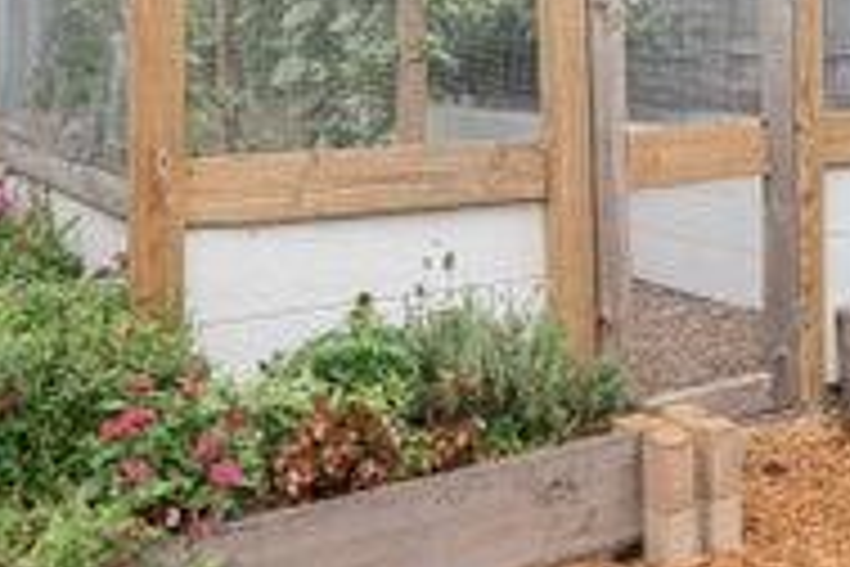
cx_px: 711
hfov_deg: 31.8
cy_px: -36
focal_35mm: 61
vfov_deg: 21.3
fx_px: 1440
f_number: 14
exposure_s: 1/500
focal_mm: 16
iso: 800
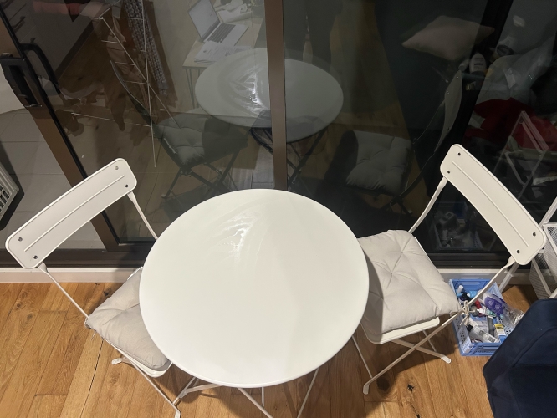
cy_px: 209
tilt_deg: -47.8
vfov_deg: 53.1
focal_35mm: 26
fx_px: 419
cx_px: 278
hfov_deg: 67.3
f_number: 1.5
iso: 250
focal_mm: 5.7
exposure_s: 1/50
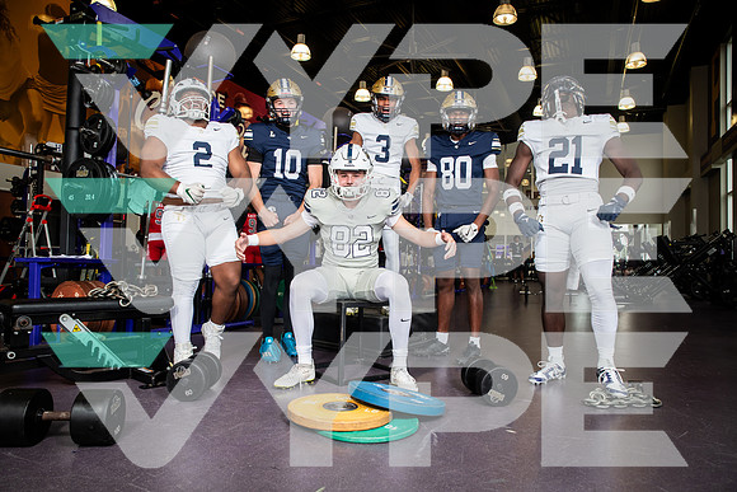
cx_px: 368
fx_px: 491
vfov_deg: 53.2
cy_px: 246
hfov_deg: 73.7
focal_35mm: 24
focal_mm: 24
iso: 500
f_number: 5.6
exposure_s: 1/250
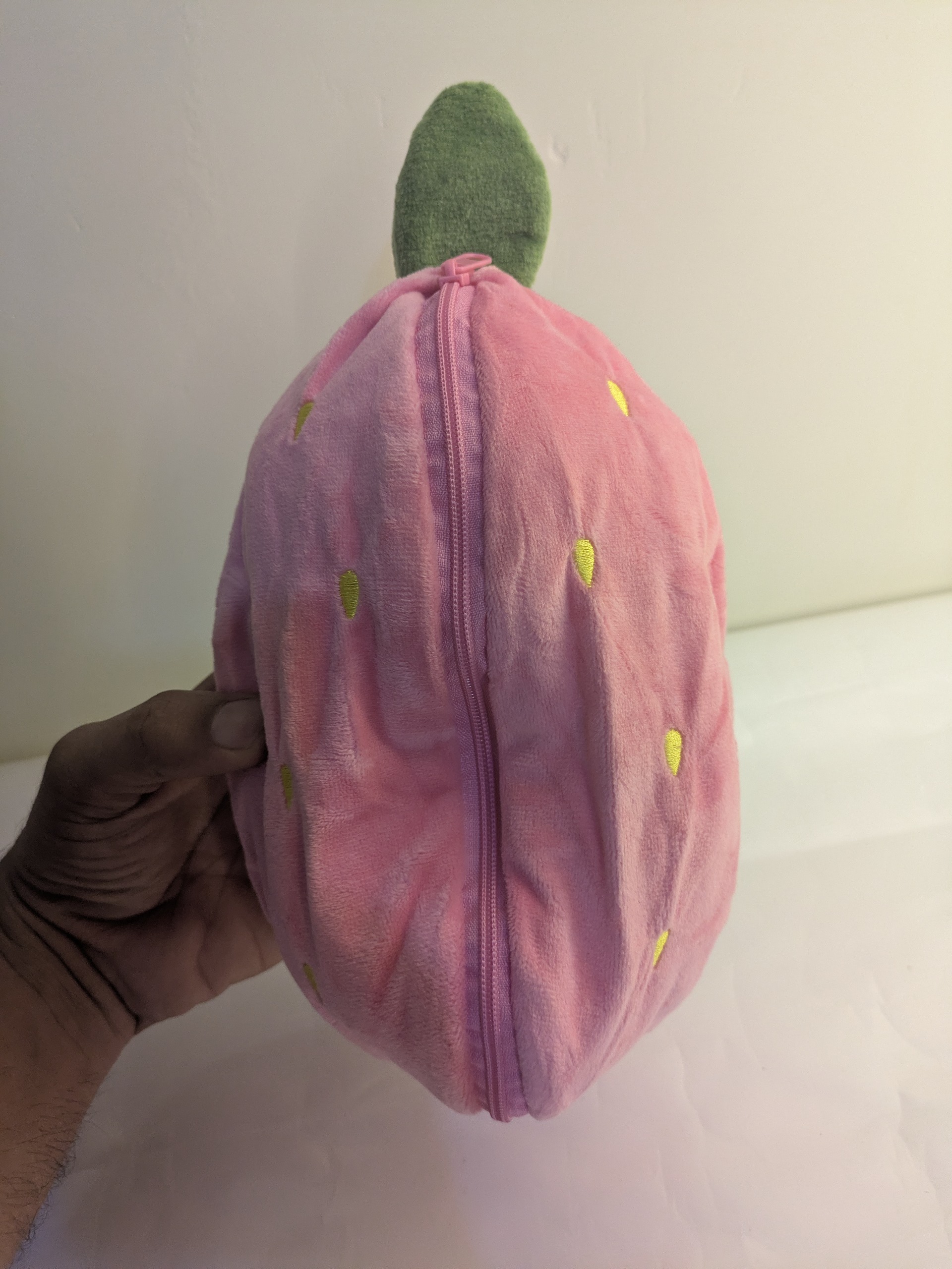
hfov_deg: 54.9
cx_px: 476
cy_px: 634
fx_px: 917
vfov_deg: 69.4
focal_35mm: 25
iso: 318
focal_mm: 5.43
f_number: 1.89
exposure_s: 1/100
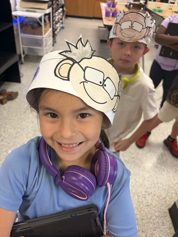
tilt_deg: -36.4
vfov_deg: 67.3
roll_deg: -5.1
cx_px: 89
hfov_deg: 53.1
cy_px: 118
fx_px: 178
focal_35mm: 26
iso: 160
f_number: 1.6
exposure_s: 1/60
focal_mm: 5.96
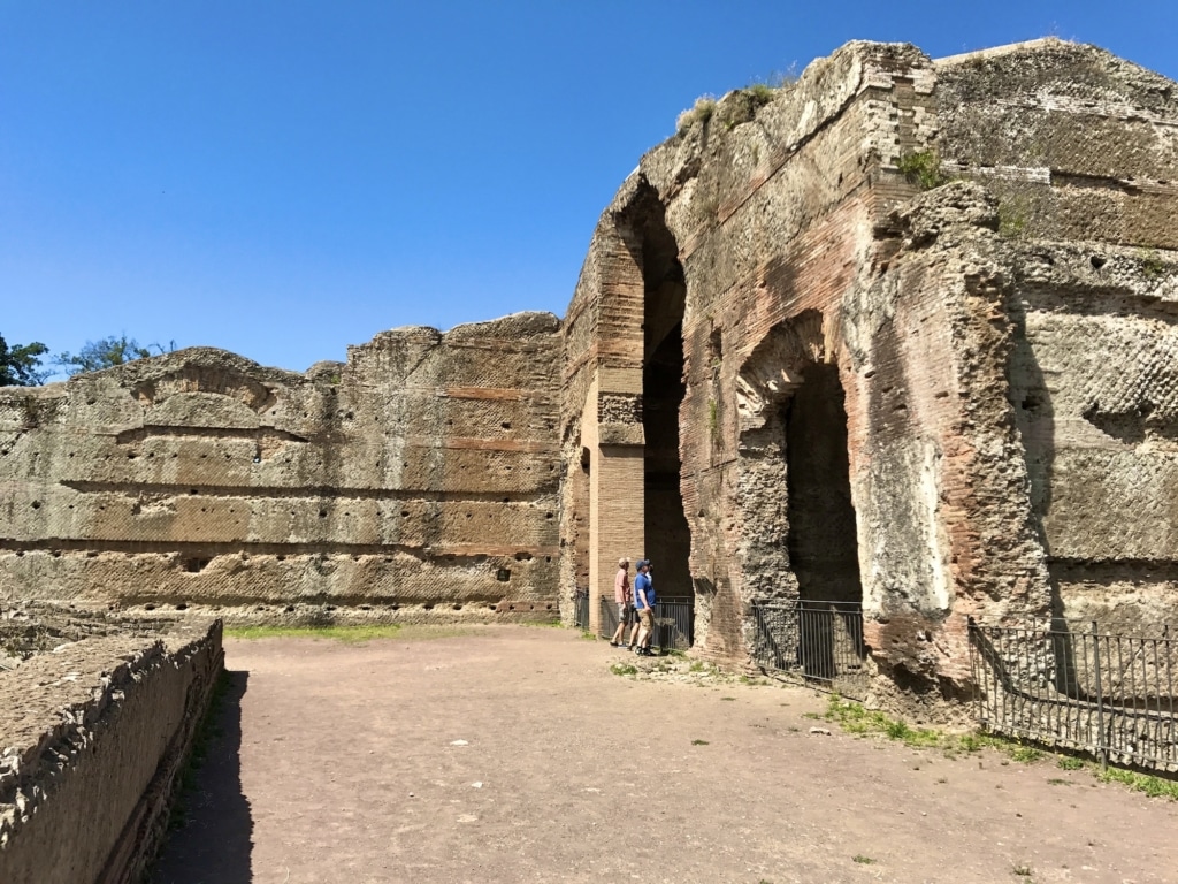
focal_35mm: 28
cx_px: 589
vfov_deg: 49.7
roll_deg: +0.9
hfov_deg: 63.4
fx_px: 953
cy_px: 442
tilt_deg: +10.1
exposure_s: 1/1953
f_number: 1.8
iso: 20
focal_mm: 3.99
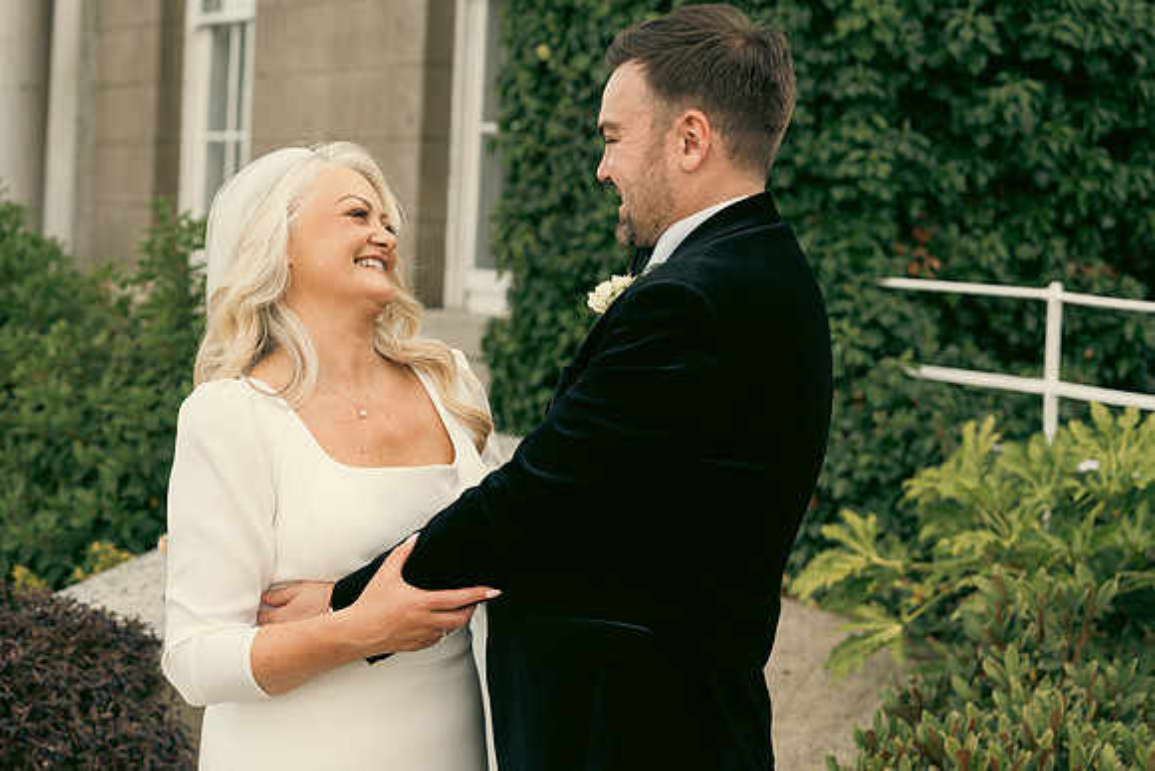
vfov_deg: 20.3
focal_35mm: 67
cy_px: 386
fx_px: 2150
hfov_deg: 30.1
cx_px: 578
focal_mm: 67
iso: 125
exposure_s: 1/400
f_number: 3.5
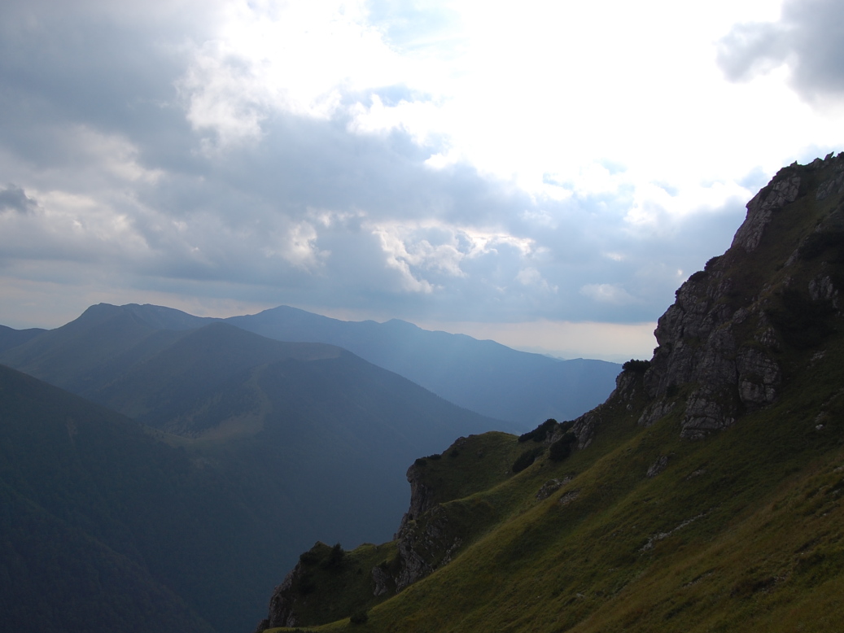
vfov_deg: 46.8
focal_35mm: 30
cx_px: 365
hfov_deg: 59.7
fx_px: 732
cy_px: 318
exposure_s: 1/320
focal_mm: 18
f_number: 10
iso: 200
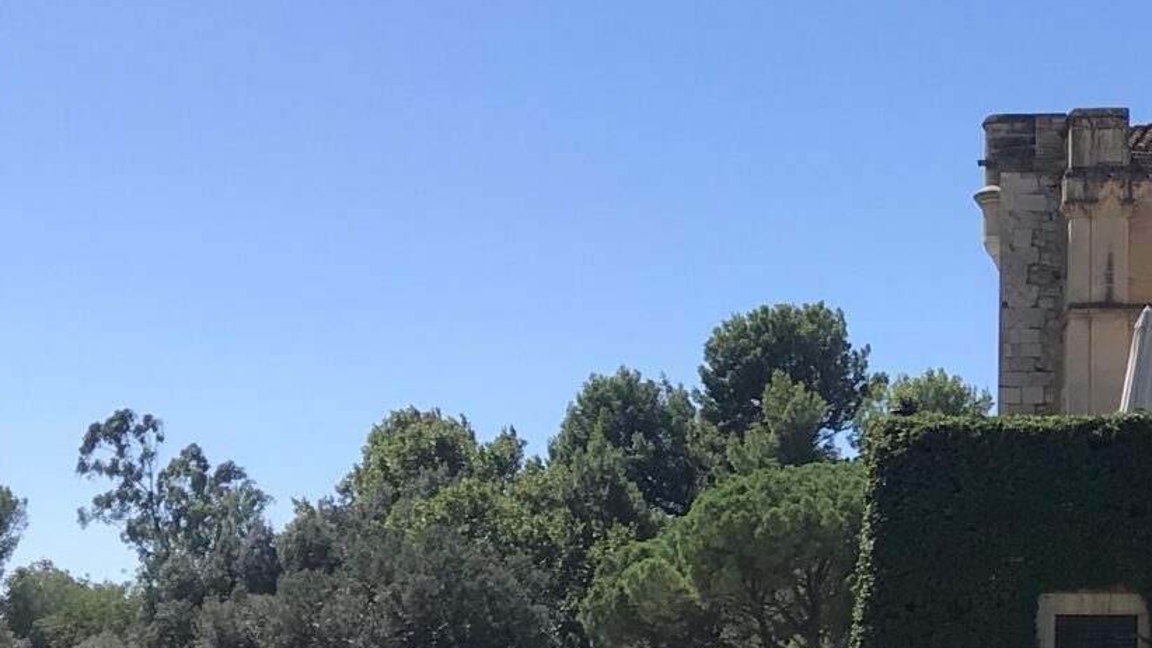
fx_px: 2901
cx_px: 1357
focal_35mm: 95
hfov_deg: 21.0
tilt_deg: +8.3
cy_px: 445
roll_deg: -0.4
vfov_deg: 12.7
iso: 20
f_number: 1.8
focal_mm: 3.99
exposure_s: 1/1880
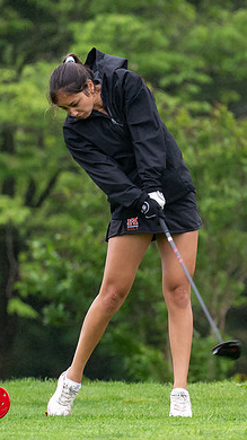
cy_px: 230
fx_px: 9082
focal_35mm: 779
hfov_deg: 1.6
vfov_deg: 2.8
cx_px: 174
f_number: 2.8
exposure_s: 1/1600
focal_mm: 200
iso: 720
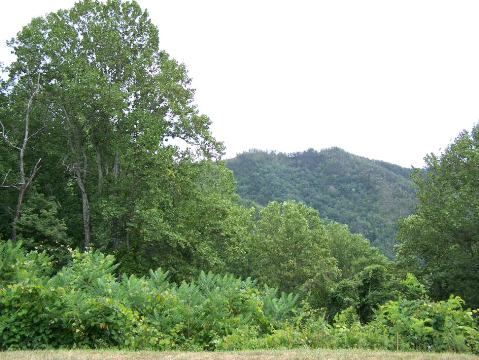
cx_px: 240
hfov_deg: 49.0
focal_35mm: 38
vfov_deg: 37.7
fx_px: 526
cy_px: 180
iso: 80
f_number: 2.8
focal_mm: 6.3
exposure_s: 1/250
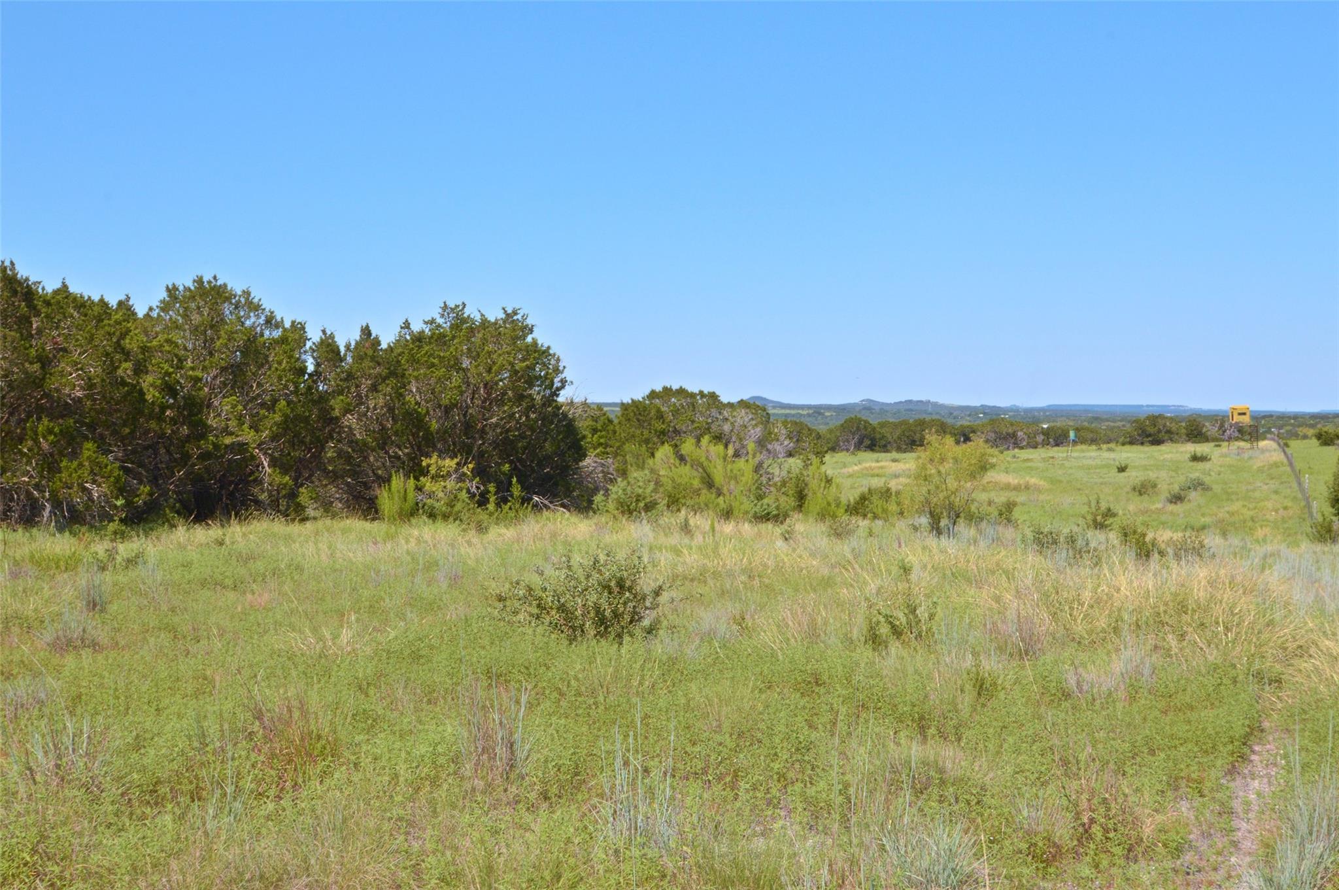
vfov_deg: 36.8
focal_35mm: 36
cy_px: 445
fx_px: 1338
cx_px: 670
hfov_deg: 53.2
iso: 200
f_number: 16
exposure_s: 1/50
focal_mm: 24
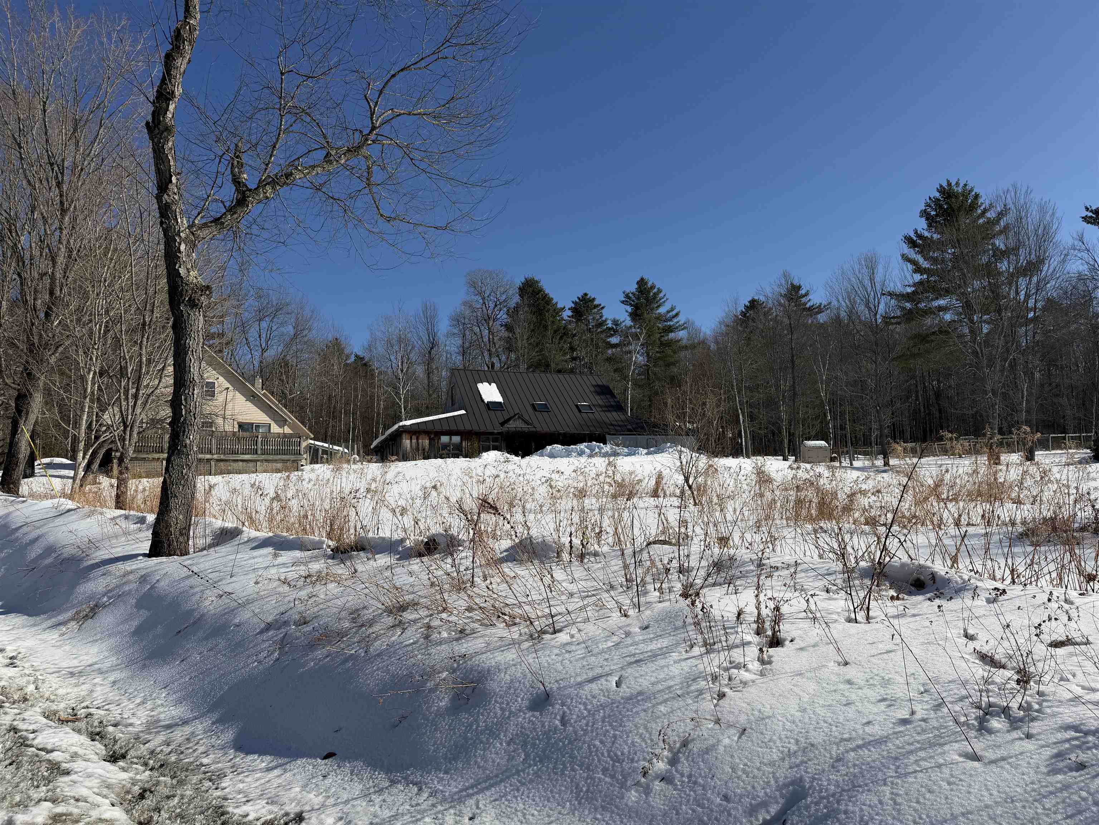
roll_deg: +2.1
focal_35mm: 24
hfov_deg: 71.6
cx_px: 550
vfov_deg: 56.8
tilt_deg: +7.5
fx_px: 762
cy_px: 412
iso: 80
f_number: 1.78
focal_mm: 6.76
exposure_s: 1/9091
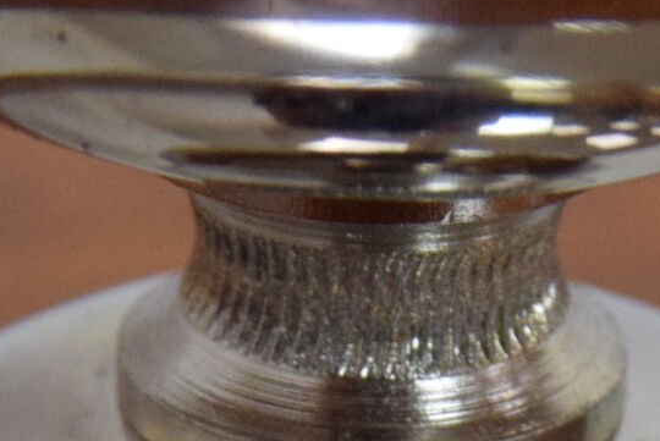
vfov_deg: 5.0
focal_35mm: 266
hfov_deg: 7.7
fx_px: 4880
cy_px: 1008
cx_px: 352
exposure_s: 1/200
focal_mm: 32
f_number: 7.1
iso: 1600
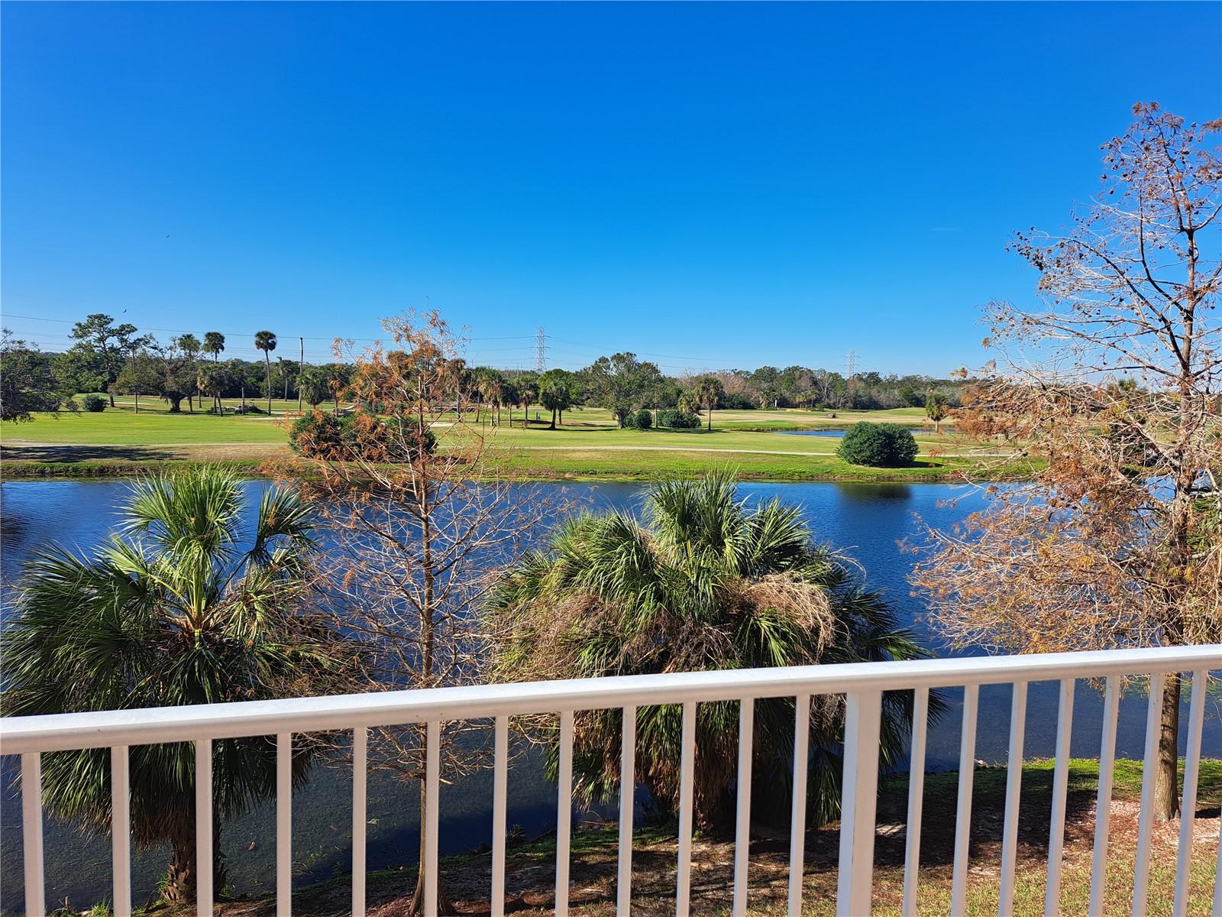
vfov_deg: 56.8
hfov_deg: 71.6
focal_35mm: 24
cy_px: 458
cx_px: 611
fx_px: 847
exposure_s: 1/1406
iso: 50
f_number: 1.8
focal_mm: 5.23
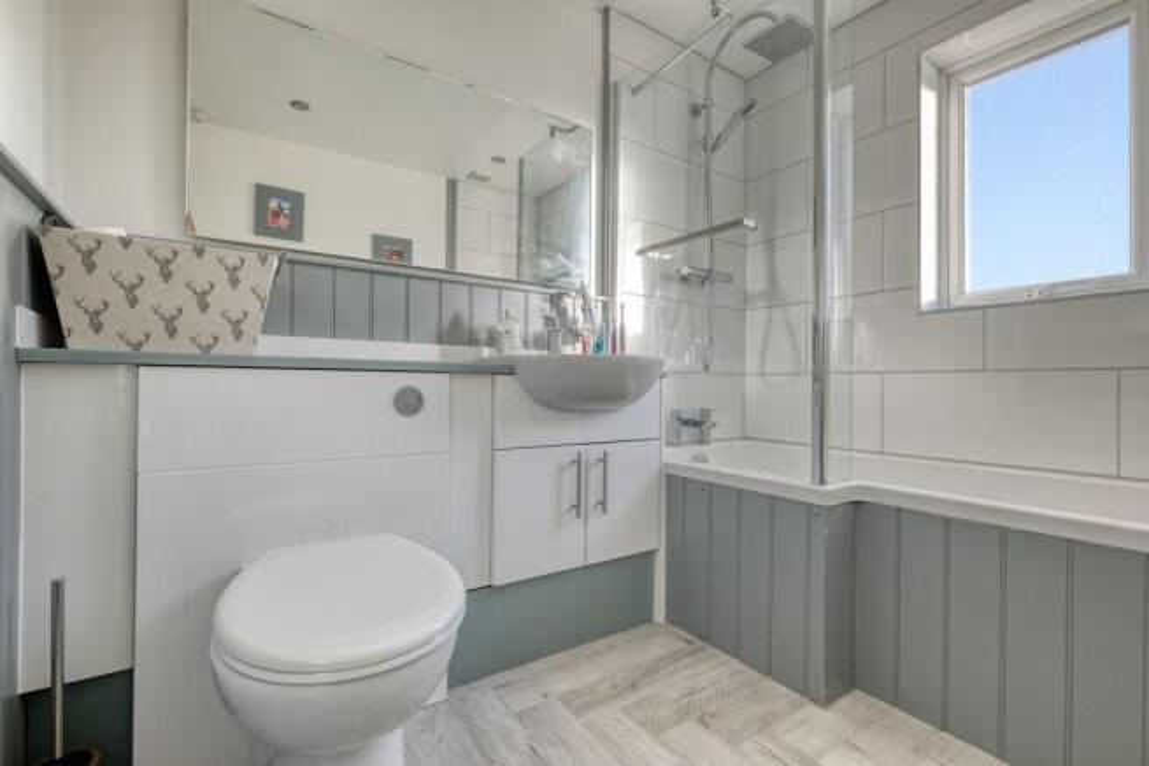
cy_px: 383
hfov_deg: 100.4
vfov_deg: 77.4
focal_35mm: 15
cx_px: 574
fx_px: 479
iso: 500
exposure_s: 1/60
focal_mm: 10
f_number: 8
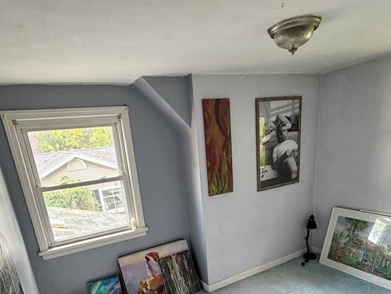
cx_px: 190
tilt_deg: -19.2
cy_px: 237
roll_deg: +6.0
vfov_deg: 51.3
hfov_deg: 69.4
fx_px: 282
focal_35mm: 25
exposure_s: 1/60
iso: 400
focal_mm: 2.22
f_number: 2.2
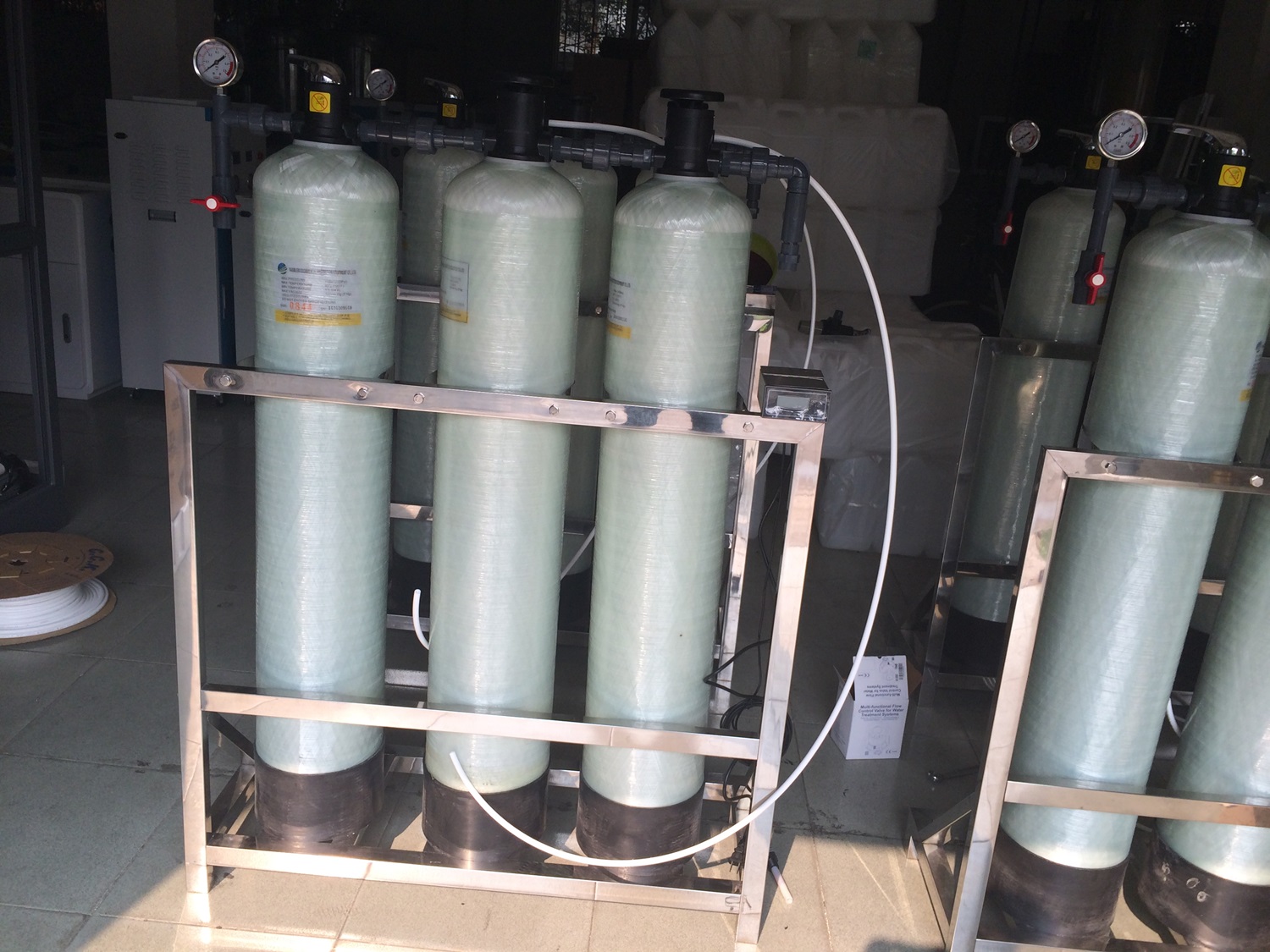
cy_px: 476
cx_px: 635
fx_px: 1101
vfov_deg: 46.8
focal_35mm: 30
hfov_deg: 60.0
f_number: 2.2
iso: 32
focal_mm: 4.12
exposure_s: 1/519
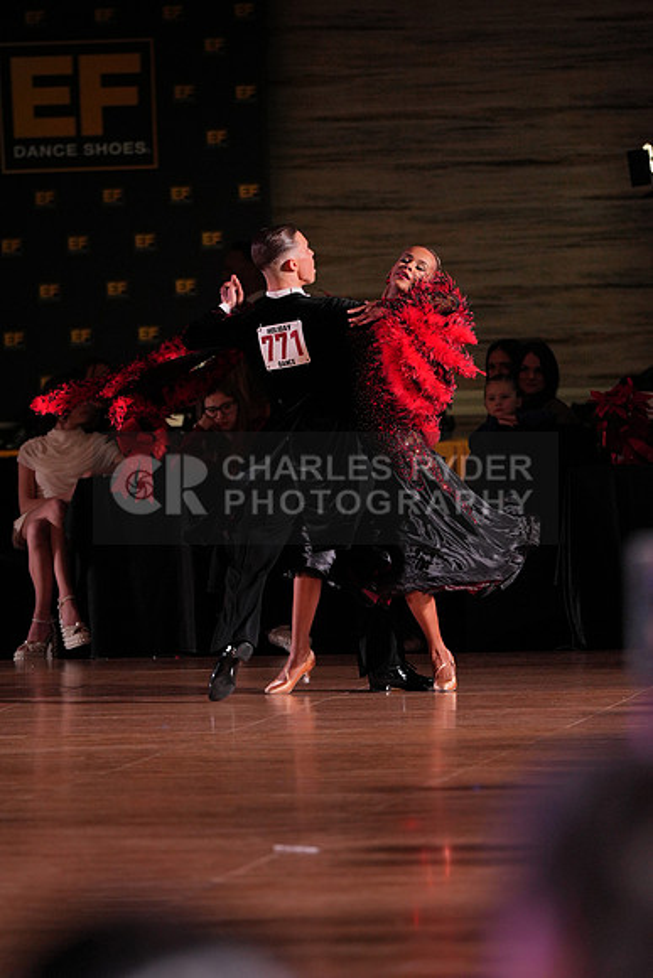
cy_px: 489
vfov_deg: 6.9
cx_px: 326
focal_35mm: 300
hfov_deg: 4.6
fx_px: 8157
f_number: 2.8
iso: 800
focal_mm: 200
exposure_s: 1/400
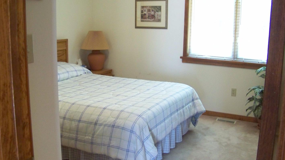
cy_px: 70
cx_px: 141
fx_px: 302
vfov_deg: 29.7
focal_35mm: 40
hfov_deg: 50.5
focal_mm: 5.85
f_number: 2.8
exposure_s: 1/15
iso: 400
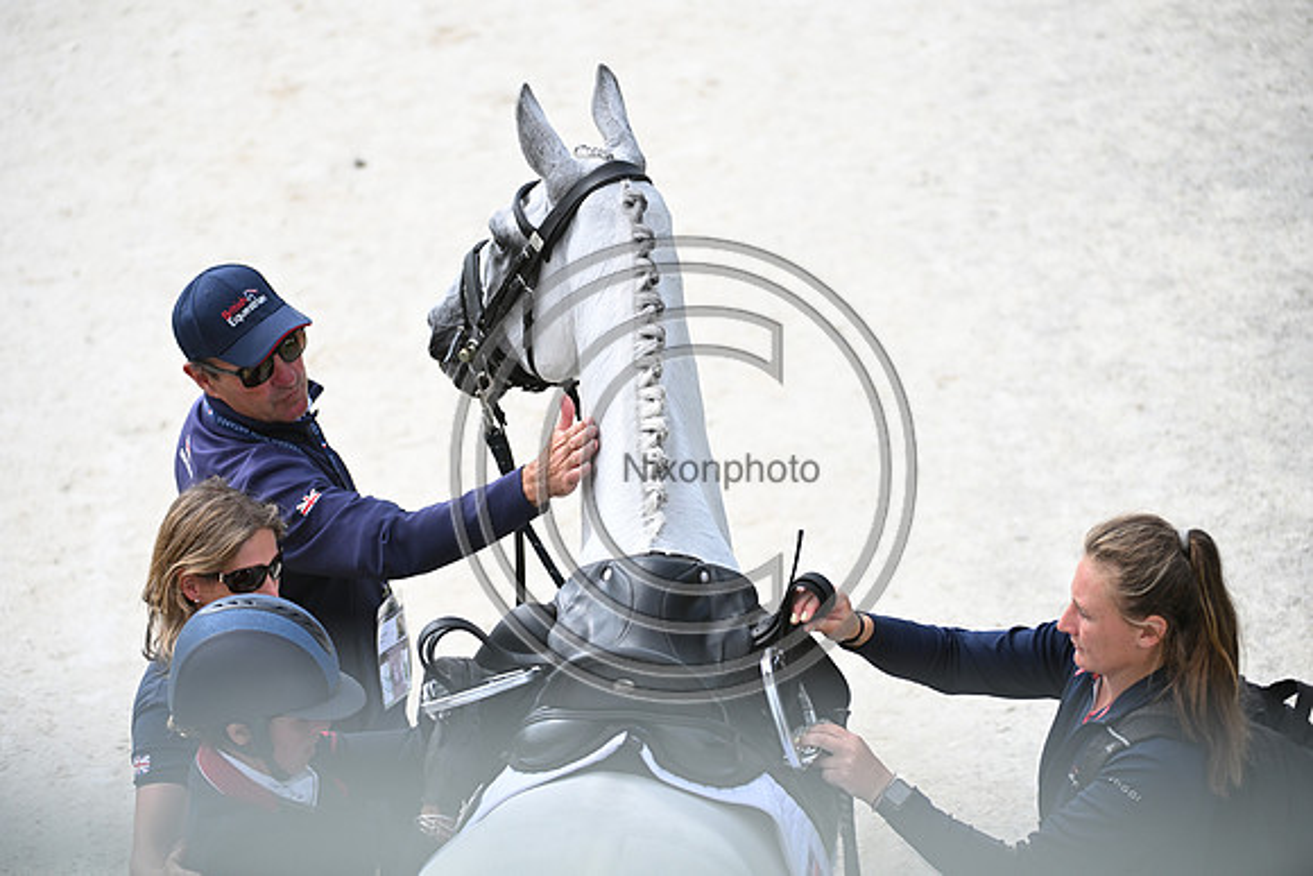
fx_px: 7296
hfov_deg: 10.3
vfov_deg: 6.9
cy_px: 438
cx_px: 656
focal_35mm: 200
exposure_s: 1/1600
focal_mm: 200
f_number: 4.5
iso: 500
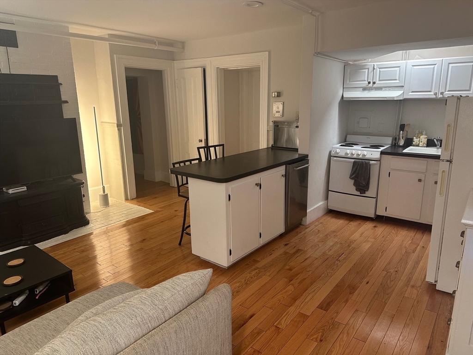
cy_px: 178
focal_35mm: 24
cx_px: 236
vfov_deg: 56.8
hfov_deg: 71.6
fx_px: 328
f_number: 1.78
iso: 250
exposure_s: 1/60
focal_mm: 6.86
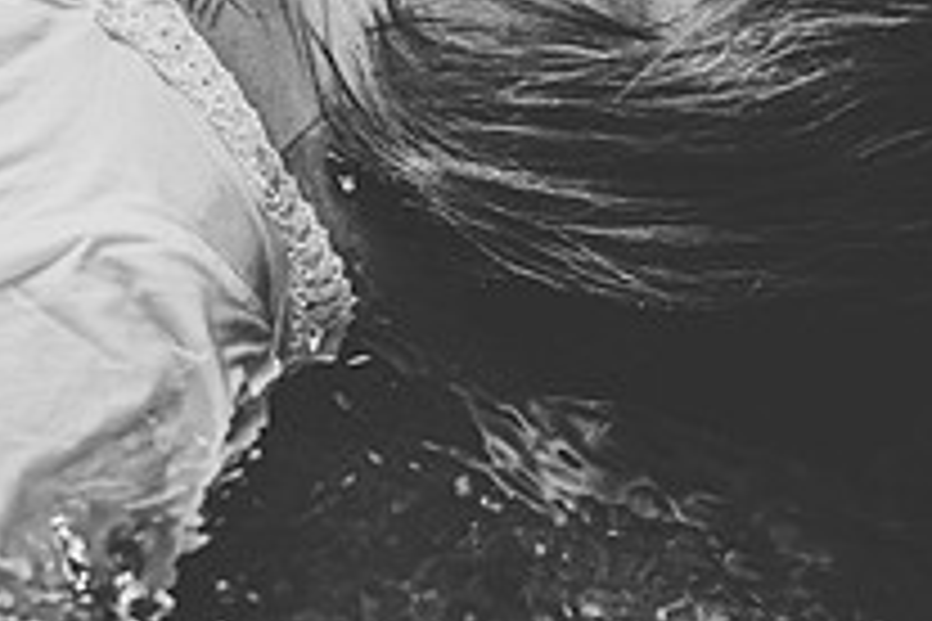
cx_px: -14
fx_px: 10536
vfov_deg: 3.4
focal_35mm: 407
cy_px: 16
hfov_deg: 5.1
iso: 1000
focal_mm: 145
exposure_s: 1/400
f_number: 2.8
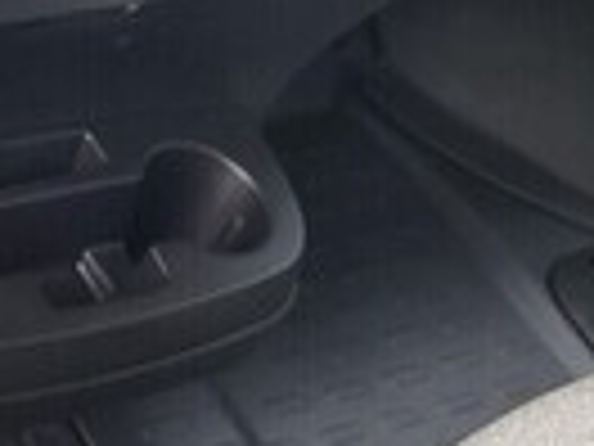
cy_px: -228
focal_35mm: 108
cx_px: -274
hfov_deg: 16.7
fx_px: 1853
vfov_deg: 13.0
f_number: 1.8
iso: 40
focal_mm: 5.4
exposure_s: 1/137
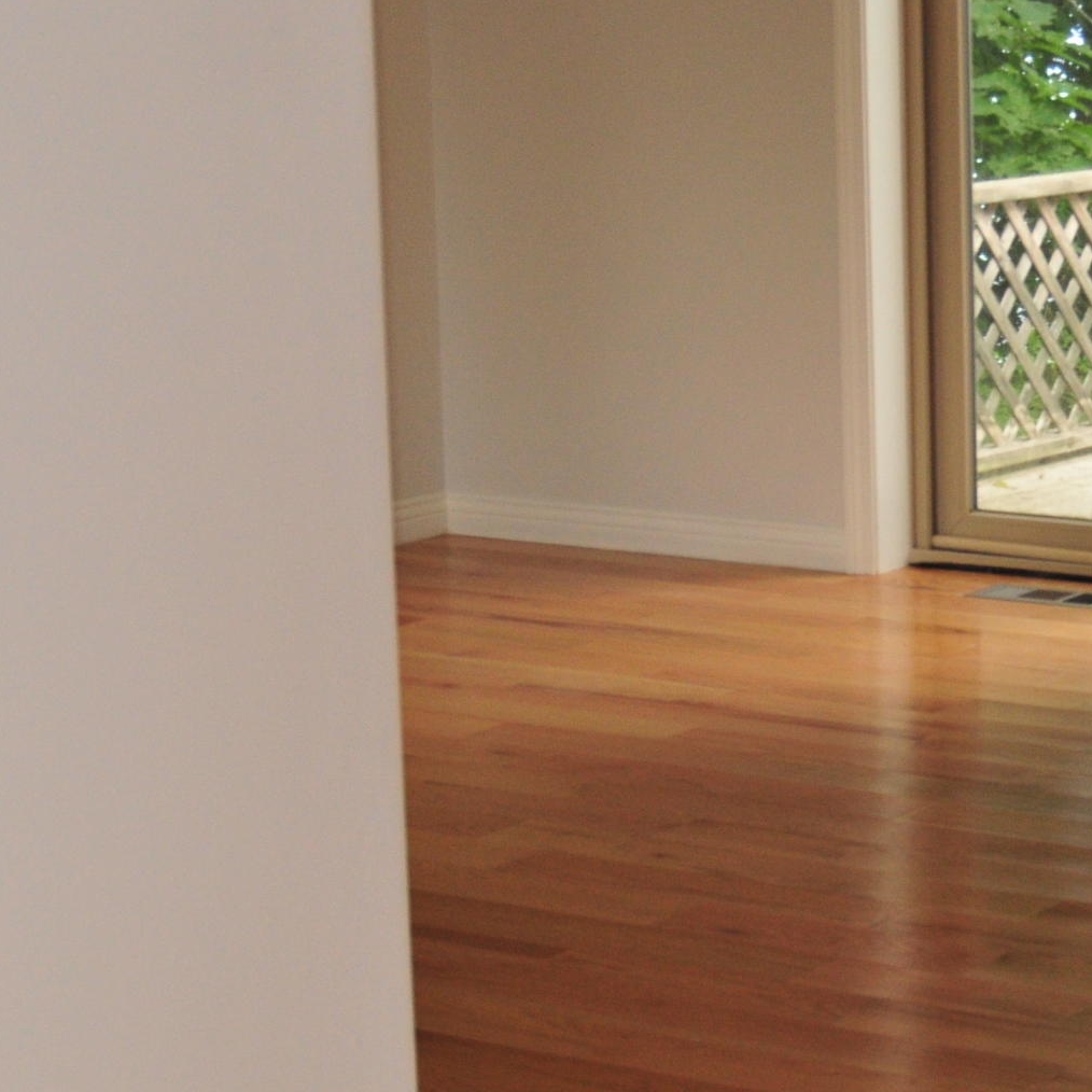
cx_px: 1100
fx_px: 4033
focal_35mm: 113
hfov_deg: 15.1
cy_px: 416
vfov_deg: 15.4
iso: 640
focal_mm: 30
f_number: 4.5
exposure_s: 1/160
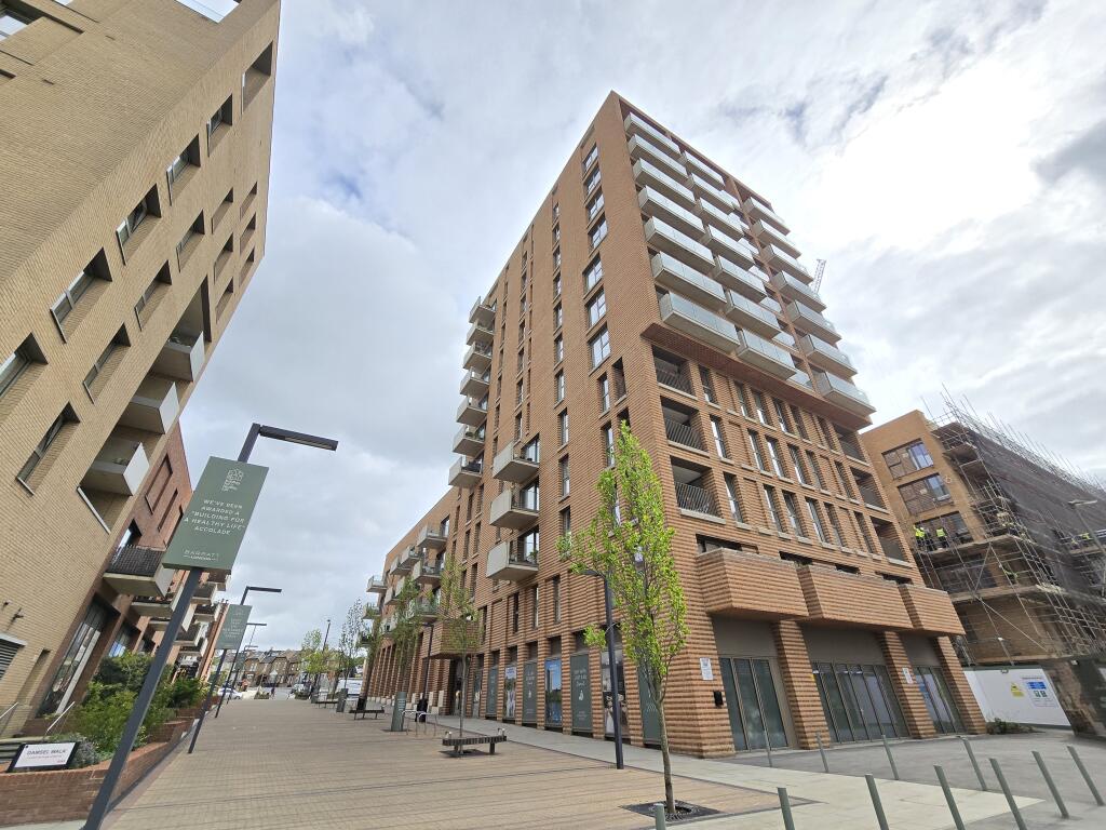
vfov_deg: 89.9
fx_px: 415
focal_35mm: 13
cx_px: 553
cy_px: 415
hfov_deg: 106.2
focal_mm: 2.2
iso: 50
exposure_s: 1/1550
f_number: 2.2
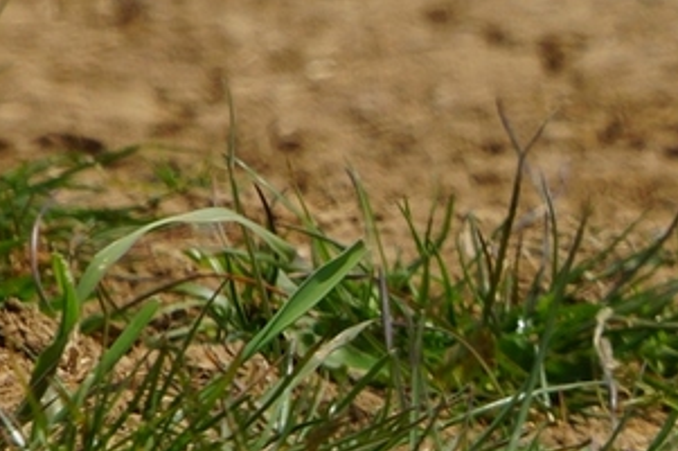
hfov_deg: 1.3
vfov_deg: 0.9
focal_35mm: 1597
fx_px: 30044
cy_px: 306
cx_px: 856
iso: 160
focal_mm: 400
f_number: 8
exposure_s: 1/500
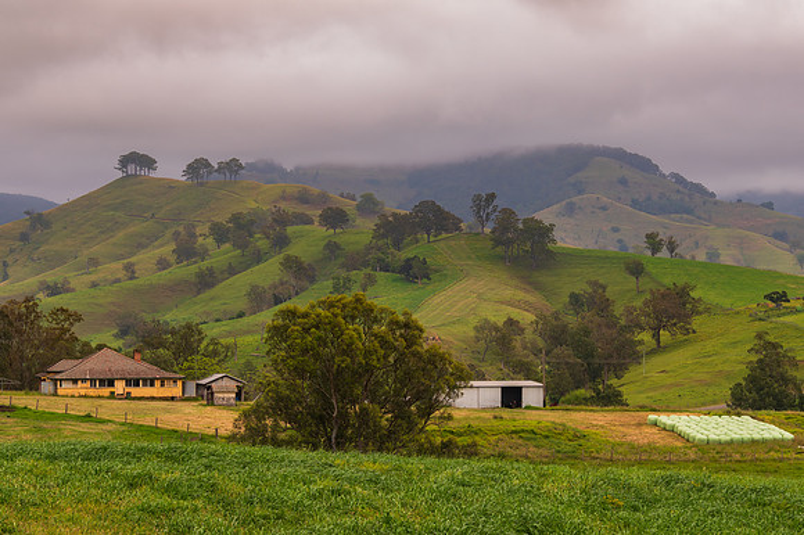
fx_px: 1881
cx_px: 414
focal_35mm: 84
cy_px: 291
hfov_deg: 24.1
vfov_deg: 16.2
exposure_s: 1/13
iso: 31
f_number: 11
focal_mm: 50
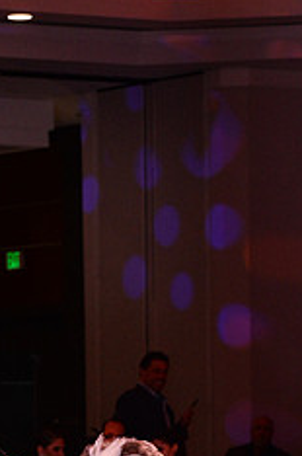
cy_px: 546
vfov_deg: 7.5
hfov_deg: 5.0
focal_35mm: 273
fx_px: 3450
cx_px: 44
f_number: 6.3
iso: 4000
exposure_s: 1/250
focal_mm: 110
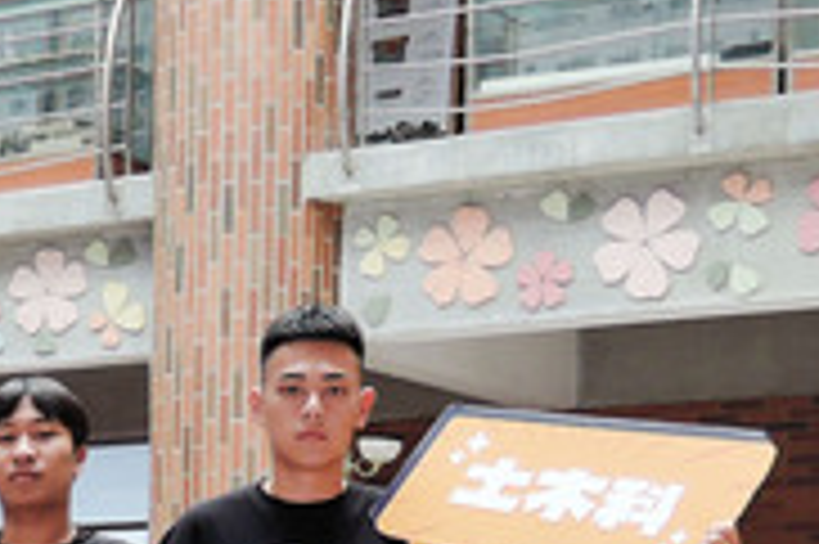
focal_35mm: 124
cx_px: -405
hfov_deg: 15.3
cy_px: 964
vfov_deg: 10.4
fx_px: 2818
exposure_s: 1/30
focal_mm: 6.6
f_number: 2.8
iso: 110
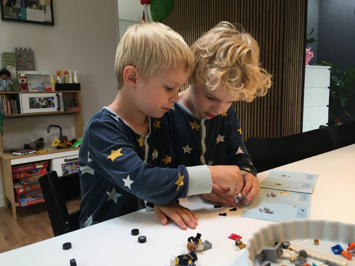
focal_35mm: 29
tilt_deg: -9.1
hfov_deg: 61.7
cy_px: 133
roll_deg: +2.0
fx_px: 297
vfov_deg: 48.2
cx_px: 178
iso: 32
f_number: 2.2
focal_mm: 4.15
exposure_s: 1/33
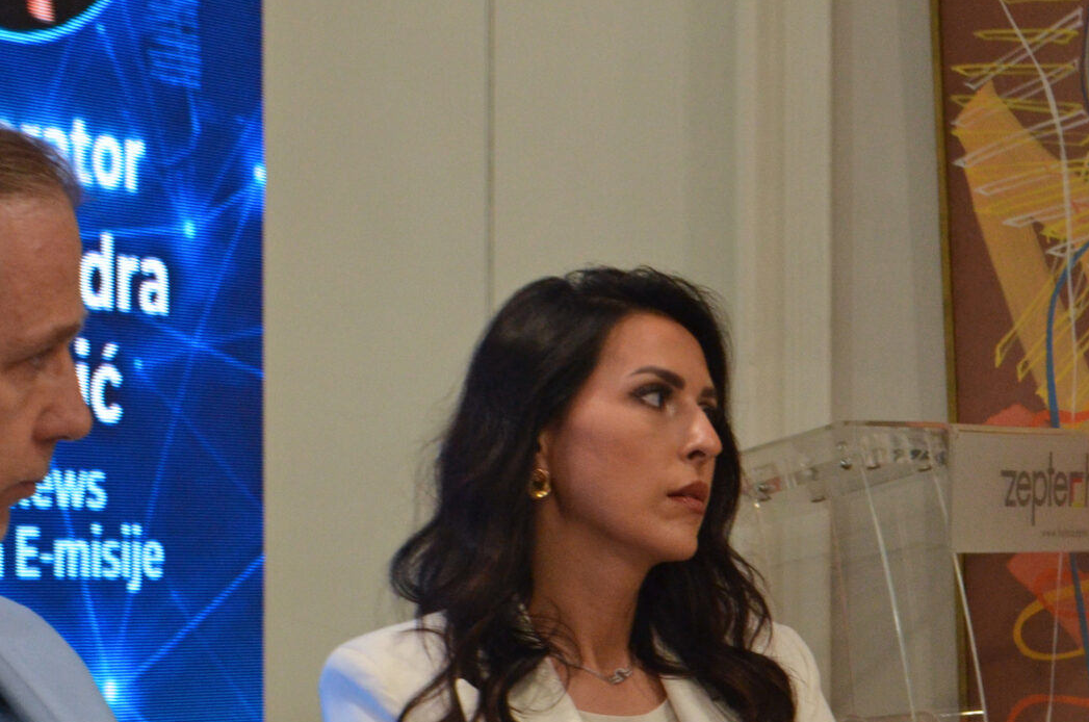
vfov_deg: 8.9
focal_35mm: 154
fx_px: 4650
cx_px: 924
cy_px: 571
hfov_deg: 13.3
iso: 1000
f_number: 5.3
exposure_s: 1/60
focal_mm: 42
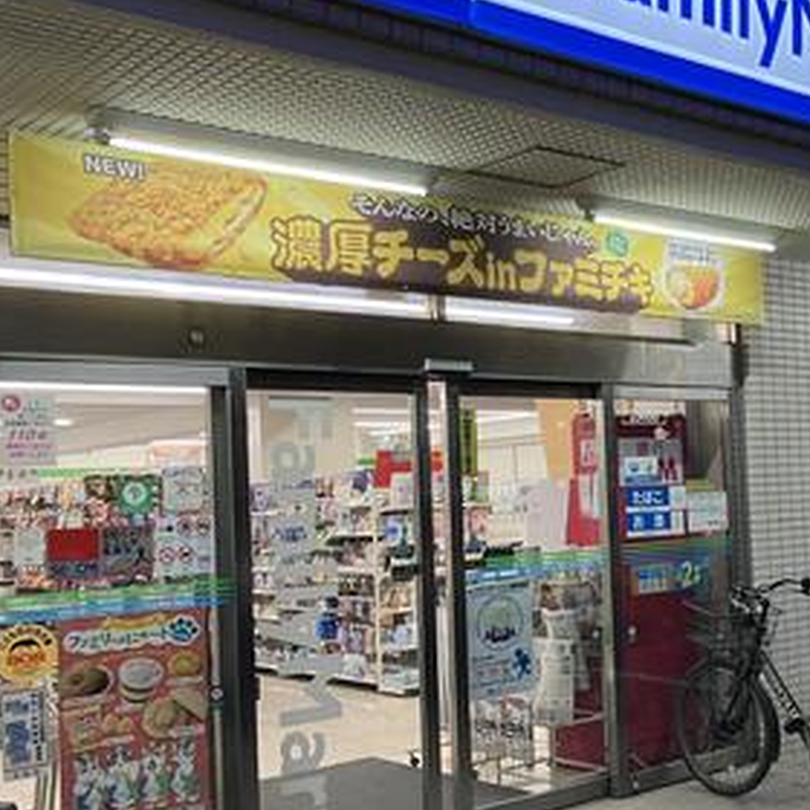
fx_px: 1244
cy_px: 467
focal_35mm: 47
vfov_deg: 36.0
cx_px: 668
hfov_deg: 34.7
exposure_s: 1/50
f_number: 1.8
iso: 100
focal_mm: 3.99
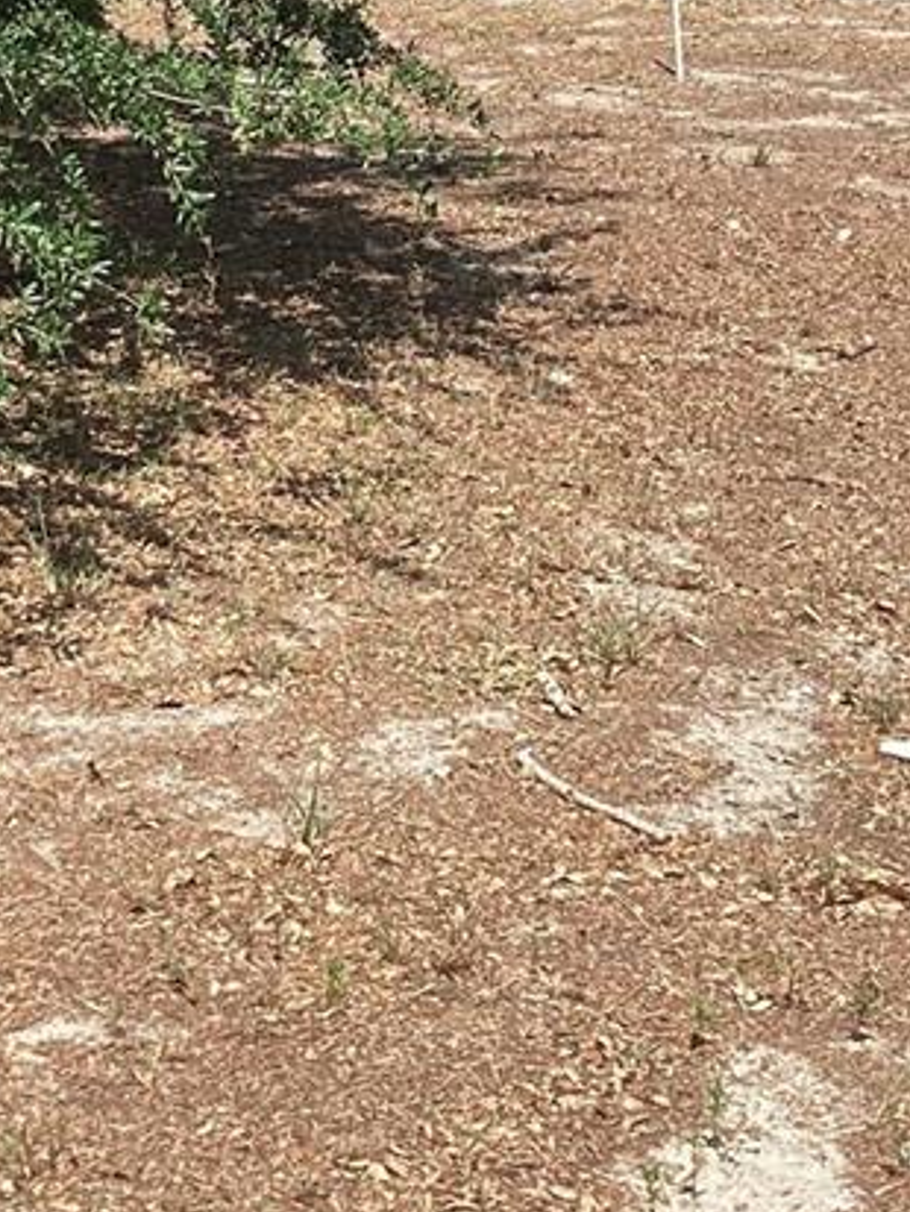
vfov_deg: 21.0
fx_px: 3153
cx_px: 132
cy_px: 0
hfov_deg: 16.3
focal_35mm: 90
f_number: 2.4
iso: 25
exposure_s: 1/959
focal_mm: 3.3
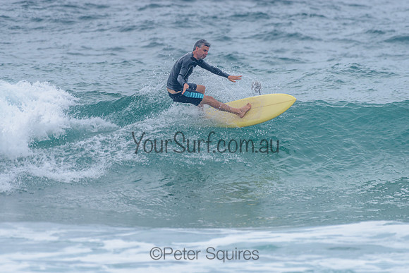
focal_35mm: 613
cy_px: 107
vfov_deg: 2.2
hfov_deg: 3.4
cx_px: 190
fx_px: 6964
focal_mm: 500
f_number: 5.6
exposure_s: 1/2000
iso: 140
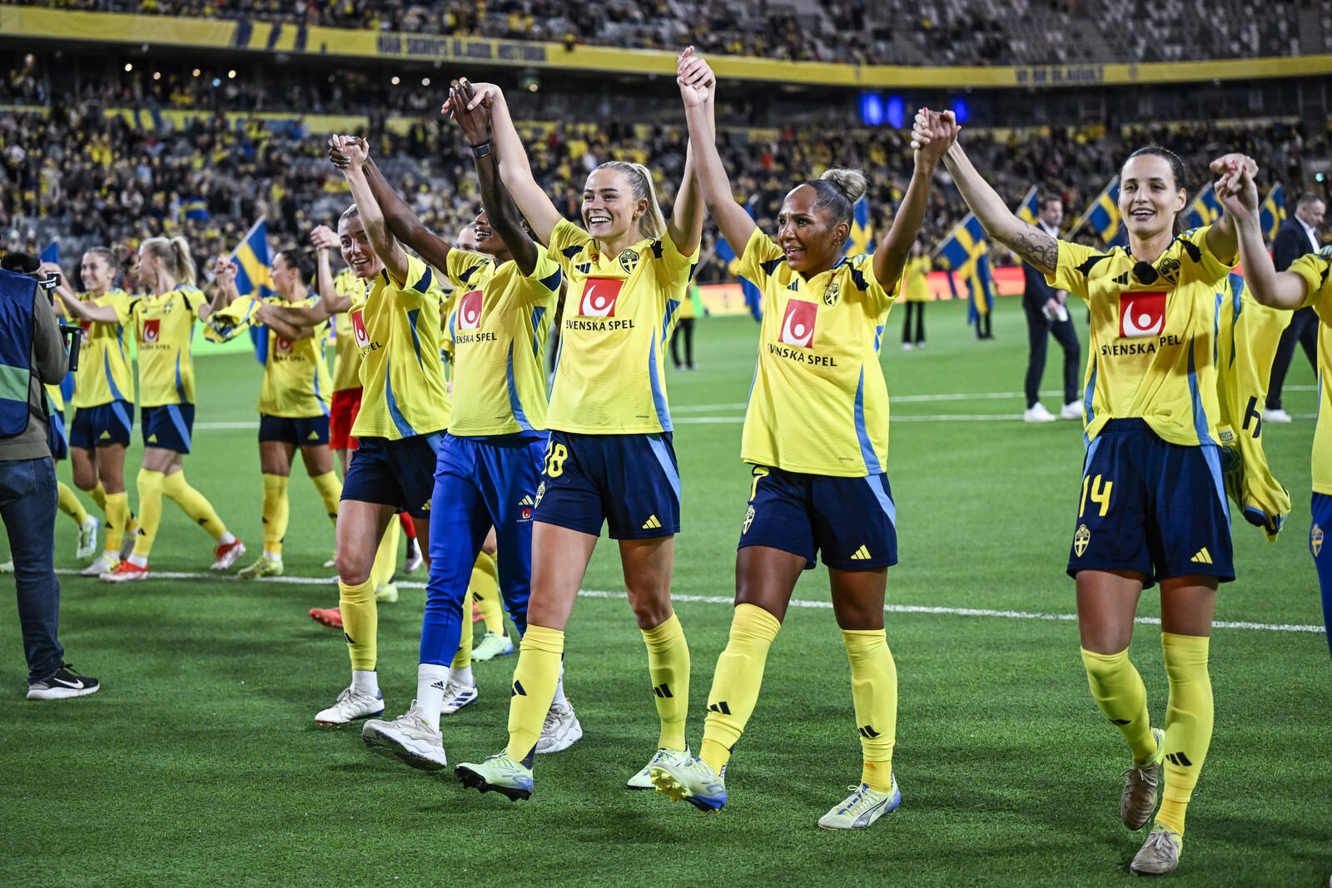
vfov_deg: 19.5
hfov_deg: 28.8
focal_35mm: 70
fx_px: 2590
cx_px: 666
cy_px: 444
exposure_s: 1/1600
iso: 4000
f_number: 2.8
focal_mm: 70
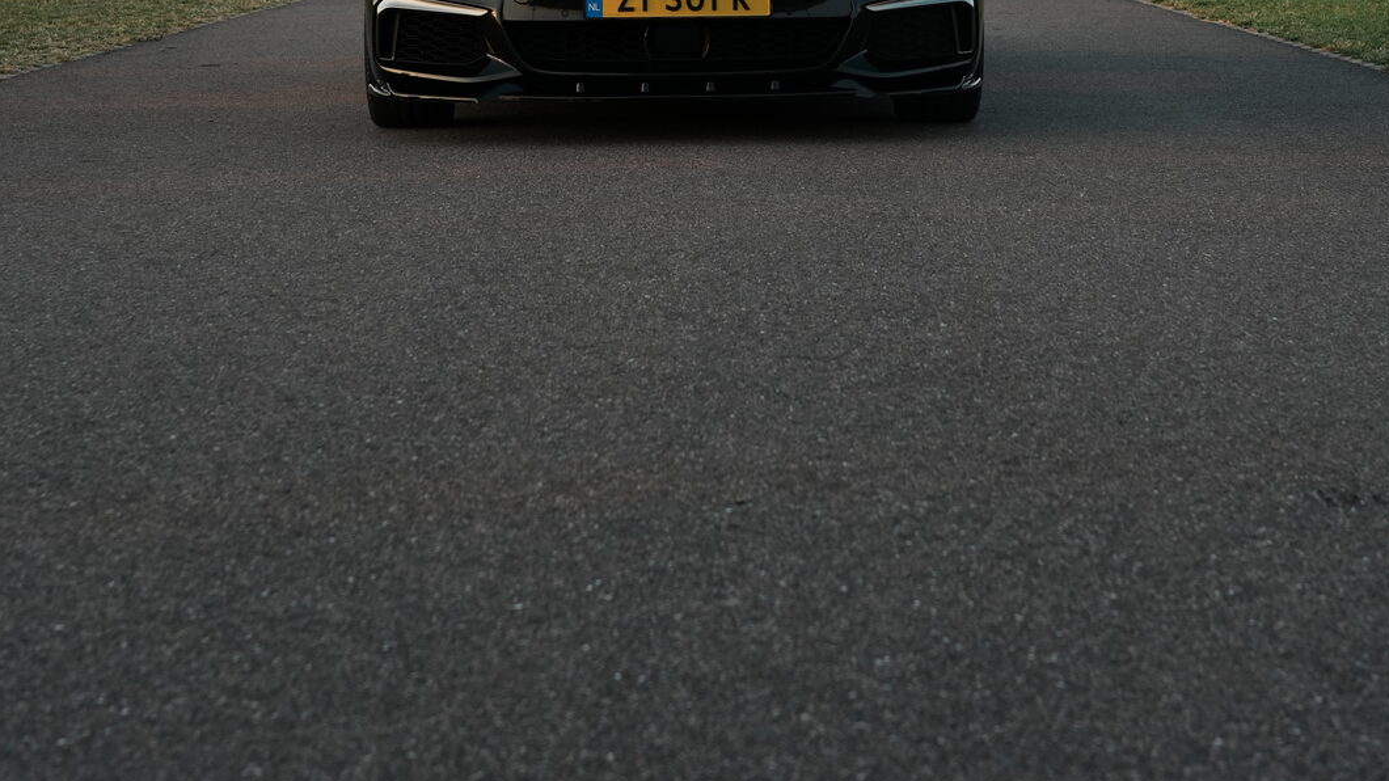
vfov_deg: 17.0
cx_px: 698
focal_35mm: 68
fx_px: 2504
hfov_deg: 31.0
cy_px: -127
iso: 250
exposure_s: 1/250
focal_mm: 43
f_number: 5.6
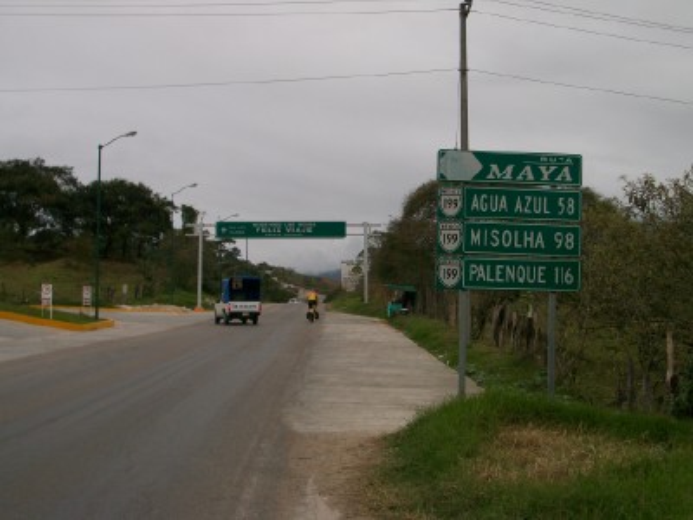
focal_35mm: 54
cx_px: 346
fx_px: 1081
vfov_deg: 27.0
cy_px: 260
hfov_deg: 35.5
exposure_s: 1/400
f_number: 4
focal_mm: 9.7
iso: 80
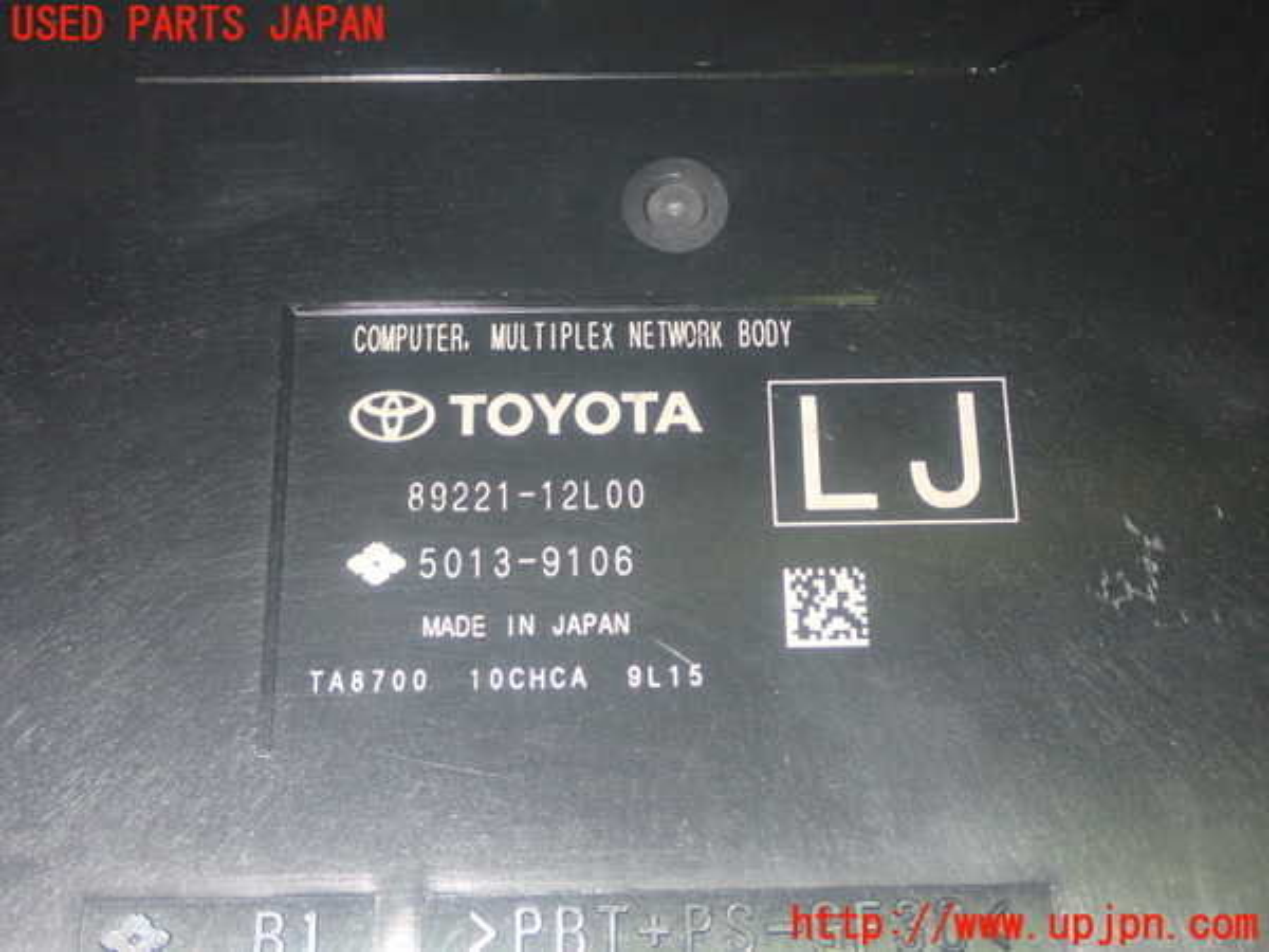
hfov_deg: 35.5
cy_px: 476
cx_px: 634
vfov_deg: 27.0
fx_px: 1980
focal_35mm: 54
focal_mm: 9.65
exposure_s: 1/50
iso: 800
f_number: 10
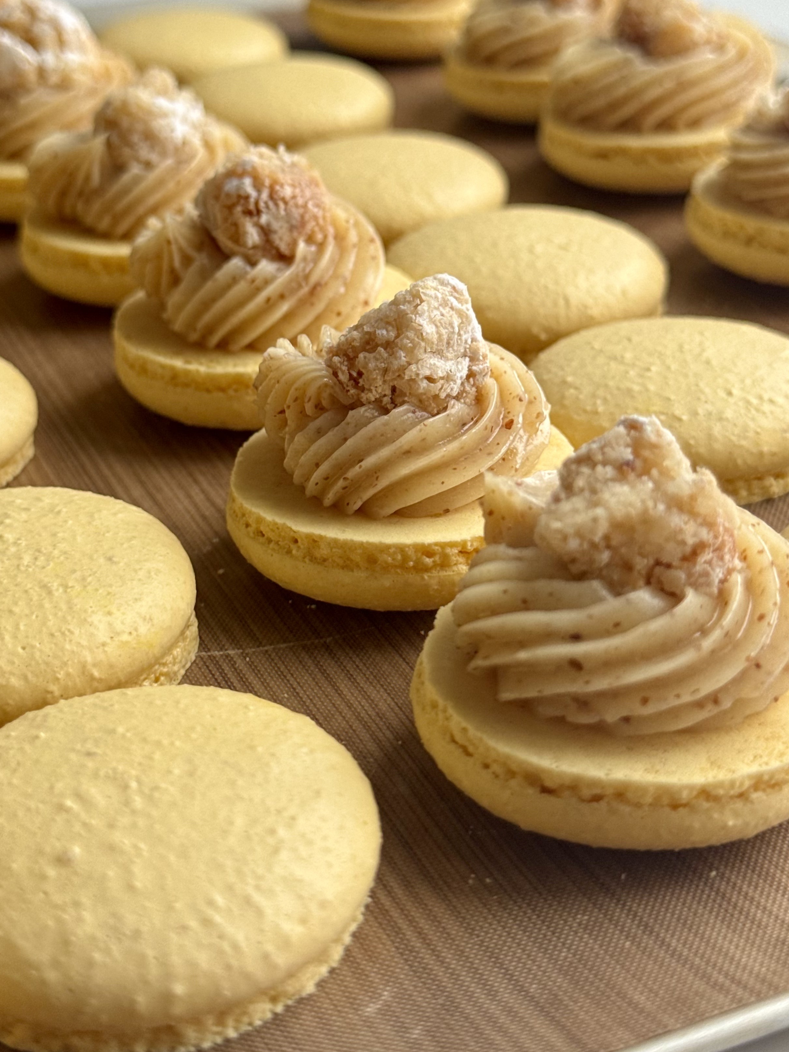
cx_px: 341
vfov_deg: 32.1
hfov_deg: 24.4
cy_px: 412
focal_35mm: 60
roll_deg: +1.1
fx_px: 1824
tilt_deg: -25.7
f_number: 1.78
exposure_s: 1/430
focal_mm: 6.76
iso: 64
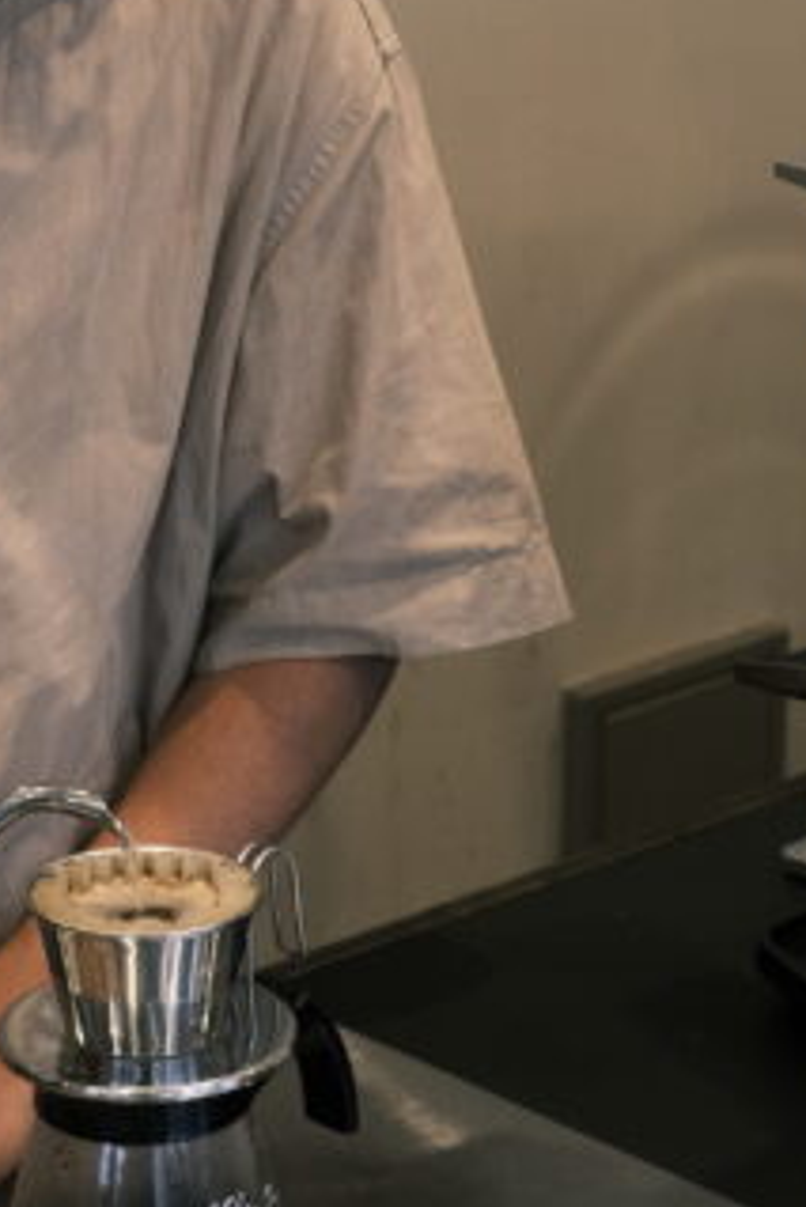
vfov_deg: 21.0
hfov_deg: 14.2
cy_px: 261
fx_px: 3220
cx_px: 159
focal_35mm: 96
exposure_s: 1/105
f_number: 5
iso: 1600
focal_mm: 34.3
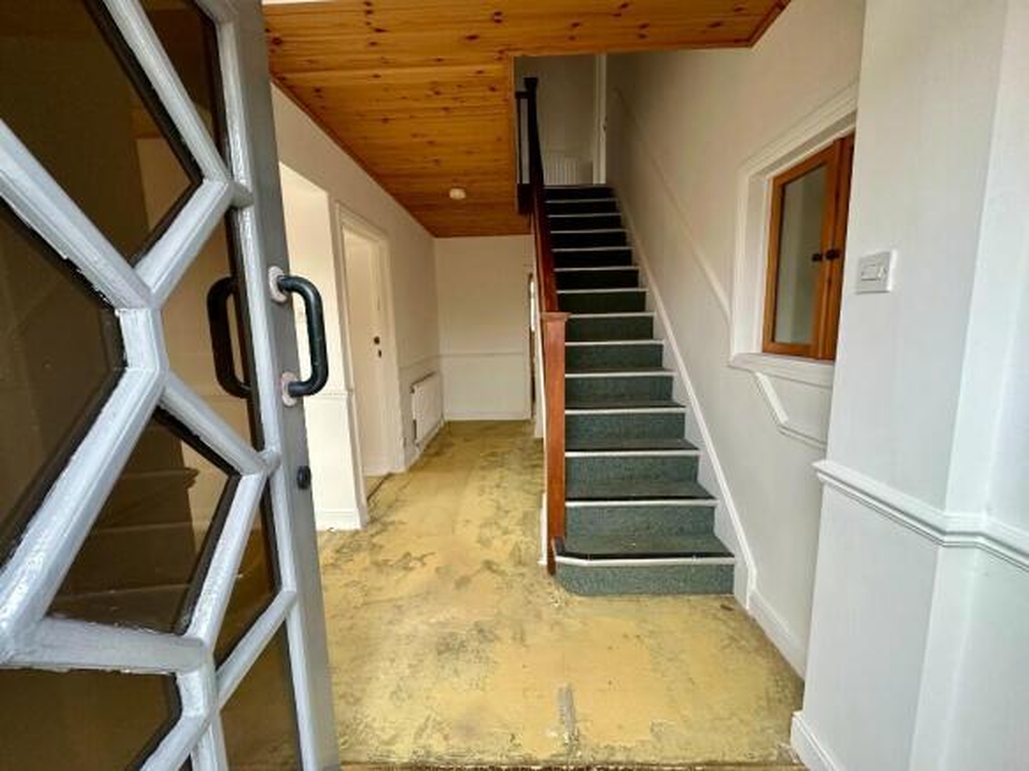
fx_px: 416
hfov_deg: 102.1
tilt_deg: -9.0
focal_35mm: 14
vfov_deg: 85.7
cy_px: 386
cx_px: 514
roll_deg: +1.3
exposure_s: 1/60
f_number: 2.2
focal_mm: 2.22
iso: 320
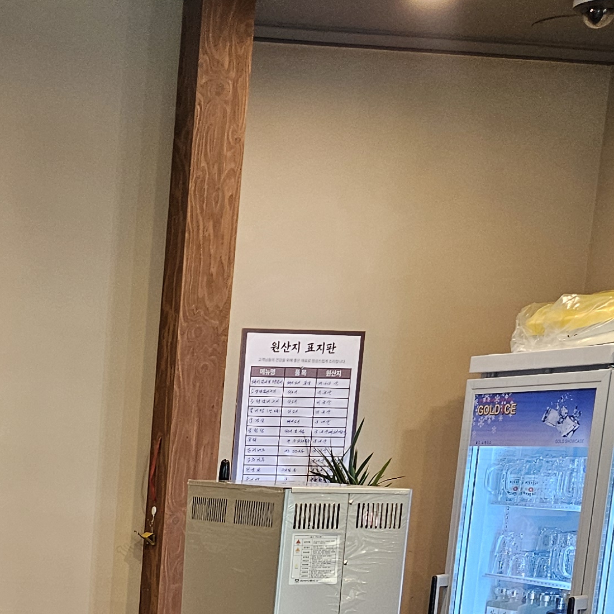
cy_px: 729
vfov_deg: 21.7
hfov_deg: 21.3
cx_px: -166
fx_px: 1485
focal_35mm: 74
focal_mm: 5.4
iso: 250
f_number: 1.8
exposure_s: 1/120
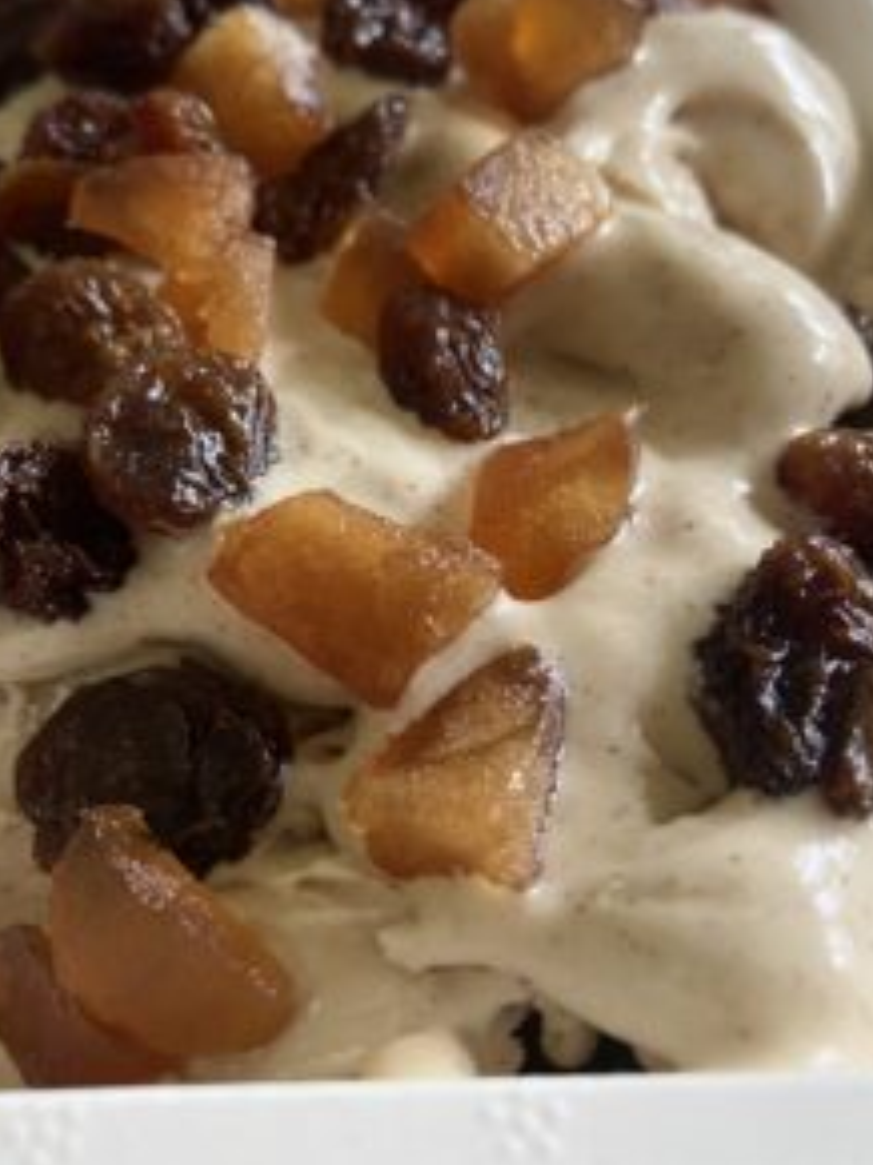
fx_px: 1447
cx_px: 258
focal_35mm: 43
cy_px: 516
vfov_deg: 43.8
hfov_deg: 33.1
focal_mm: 4.25
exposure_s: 1/60
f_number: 1.8
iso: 200
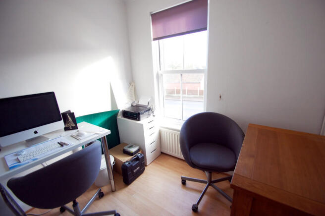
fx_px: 135
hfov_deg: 100.4
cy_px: 108
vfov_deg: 77.2
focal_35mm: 15
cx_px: 162
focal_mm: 10
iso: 400
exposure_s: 1/100
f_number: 5
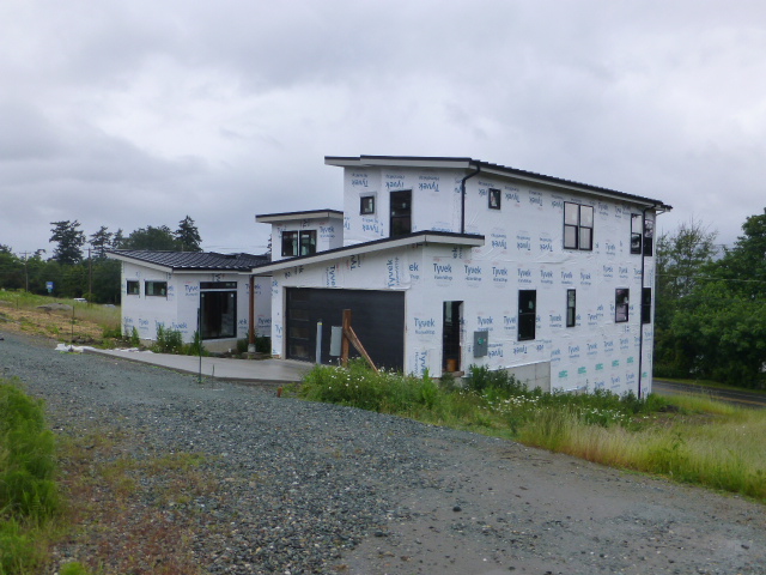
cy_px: 288
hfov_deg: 60.0
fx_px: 664
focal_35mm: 30
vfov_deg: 46.8
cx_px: 383
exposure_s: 1/500
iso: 160
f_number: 4
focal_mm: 5.4
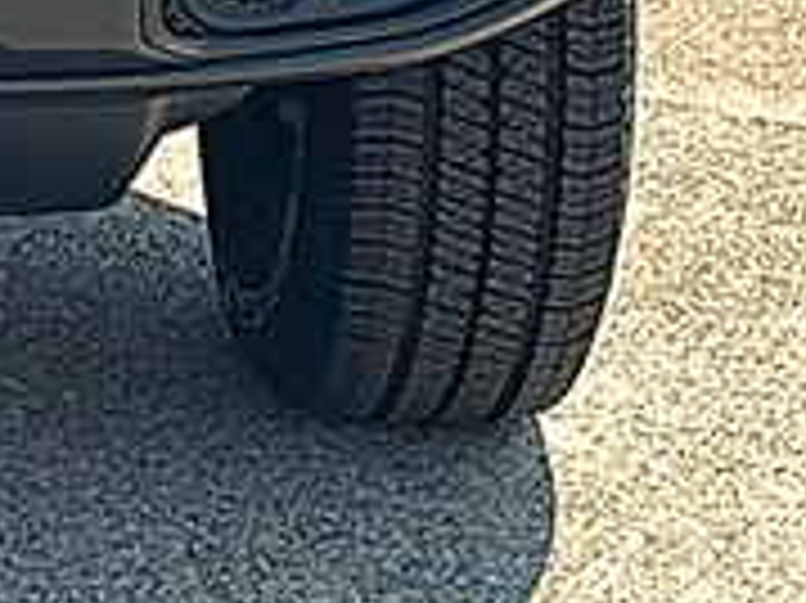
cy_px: -461
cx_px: -486
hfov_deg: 13.1
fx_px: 3281
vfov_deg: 10.0
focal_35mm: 141
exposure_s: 1/5917
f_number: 1.78
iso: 80
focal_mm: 6.86
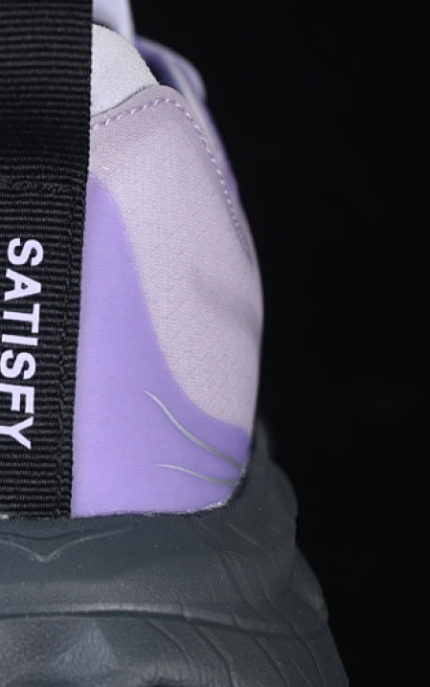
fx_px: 2155
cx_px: 20
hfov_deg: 11.3
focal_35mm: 115
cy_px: 344
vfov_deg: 18.1
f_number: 6.3
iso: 160
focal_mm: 50
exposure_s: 1/60
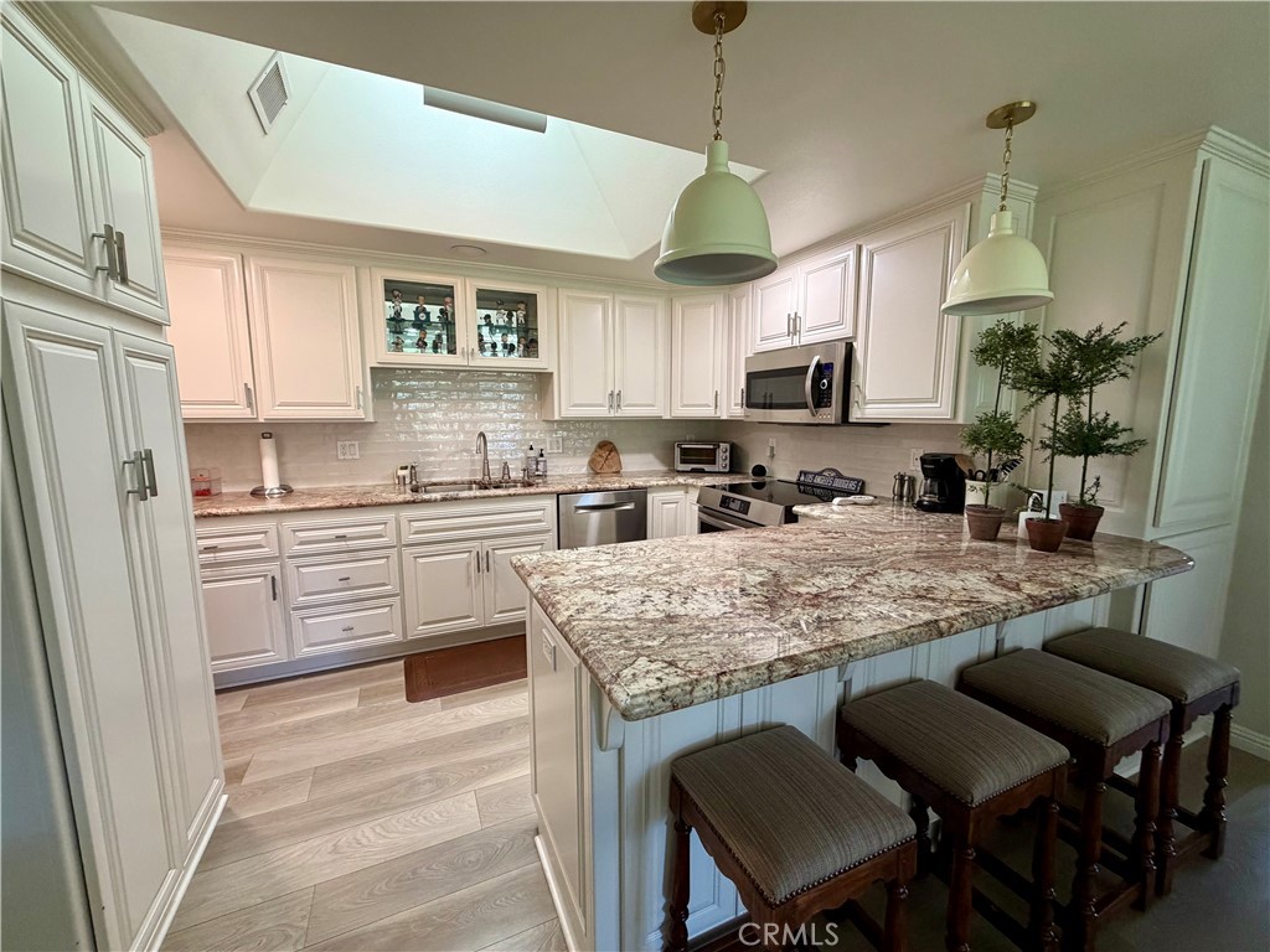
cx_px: 635
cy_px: 476
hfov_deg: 102.1
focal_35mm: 14
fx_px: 514
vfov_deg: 85.7
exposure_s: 1/120
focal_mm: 2.22
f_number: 2.2
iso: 250
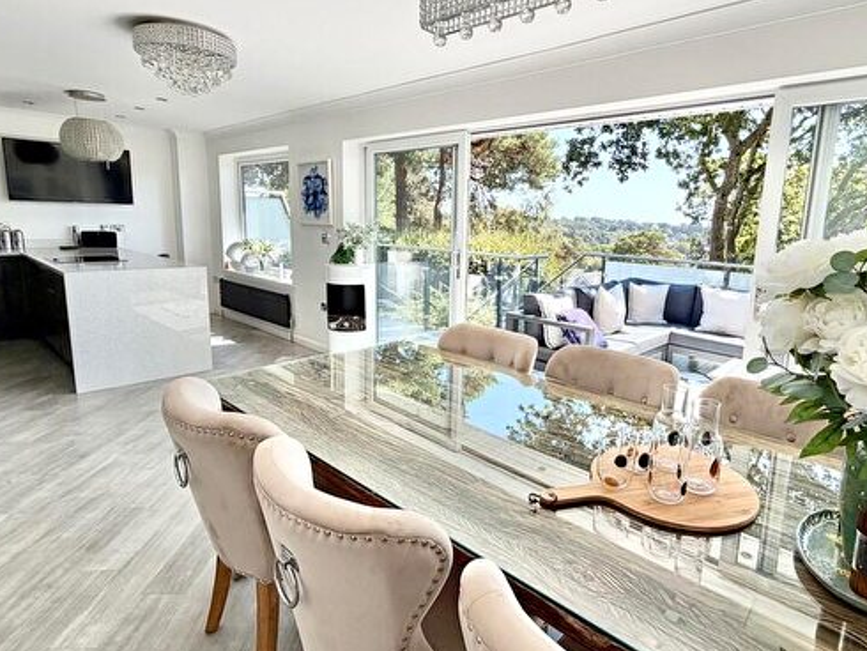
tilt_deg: -9.0
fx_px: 501
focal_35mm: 20
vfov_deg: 66.0
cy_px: 305
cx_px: 483
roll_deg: -1.9
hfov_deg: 81.4
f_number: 2.2
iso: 50
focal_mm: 2.22
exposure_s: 1/411
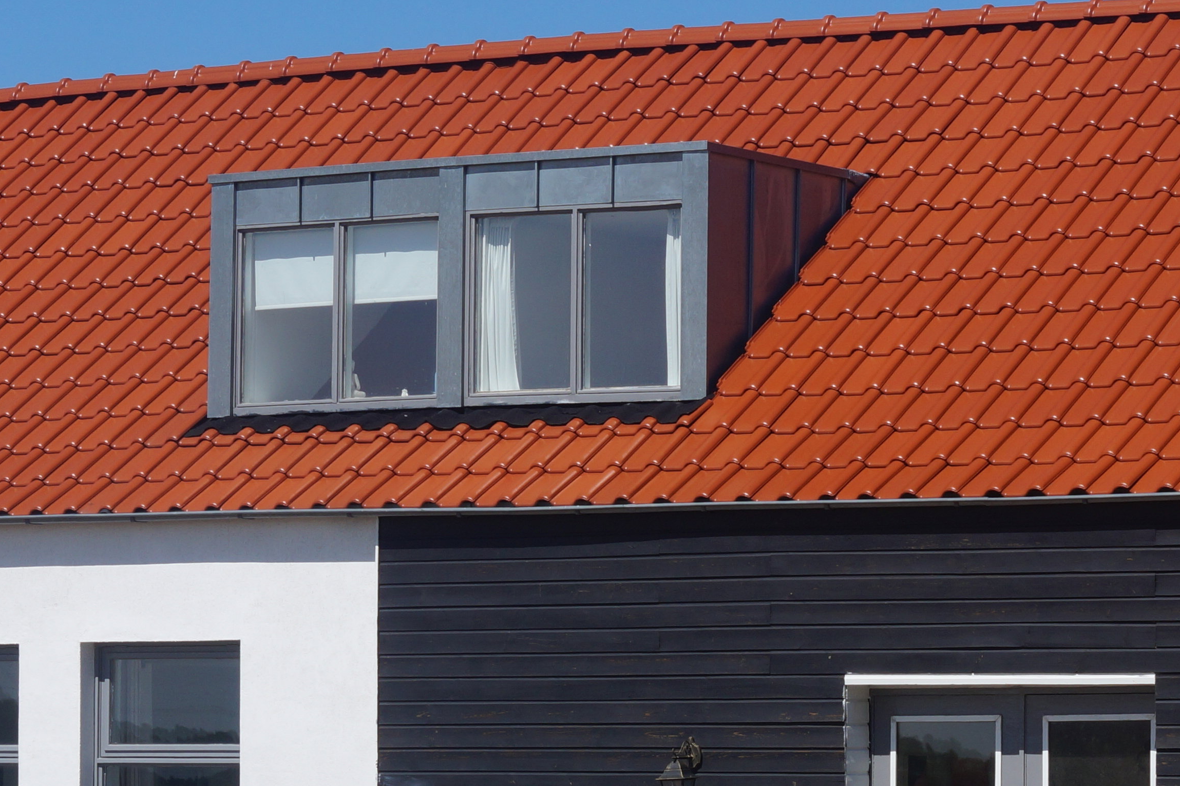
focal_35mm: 178
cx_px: 741
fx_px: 5834
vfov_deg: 7.7
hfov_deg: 11.5
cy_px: 582
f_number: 10
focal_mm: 50
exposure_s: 1/250
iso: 100
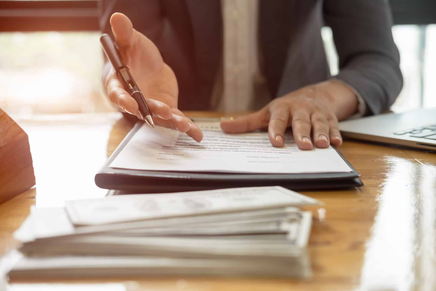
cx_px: 218
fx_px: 642
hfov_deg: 37.5
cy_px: 146
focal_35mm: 53
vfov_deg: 25.5
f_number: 2.8
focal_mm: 35
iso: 500
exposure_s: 1/125
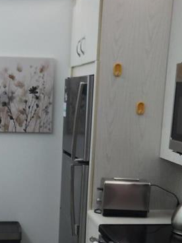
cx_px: 30
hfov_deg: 19.4
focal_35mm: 75
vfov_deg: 25.0
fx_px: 526
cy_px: 228
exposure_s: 1/60
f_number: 1.8
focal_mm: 5.4
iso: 32
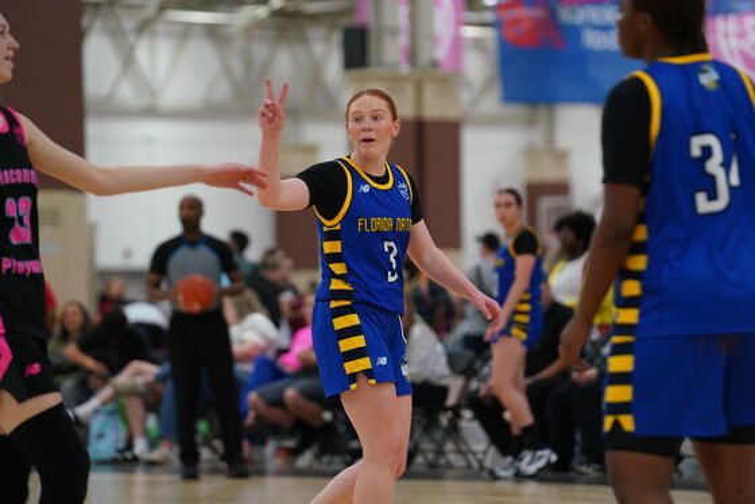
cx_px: 378
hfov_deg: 10.3
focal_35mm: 200
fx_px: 4196
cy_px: 252
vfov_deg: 6.9
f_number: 4
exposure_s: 1/200
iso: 2000
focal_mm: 200
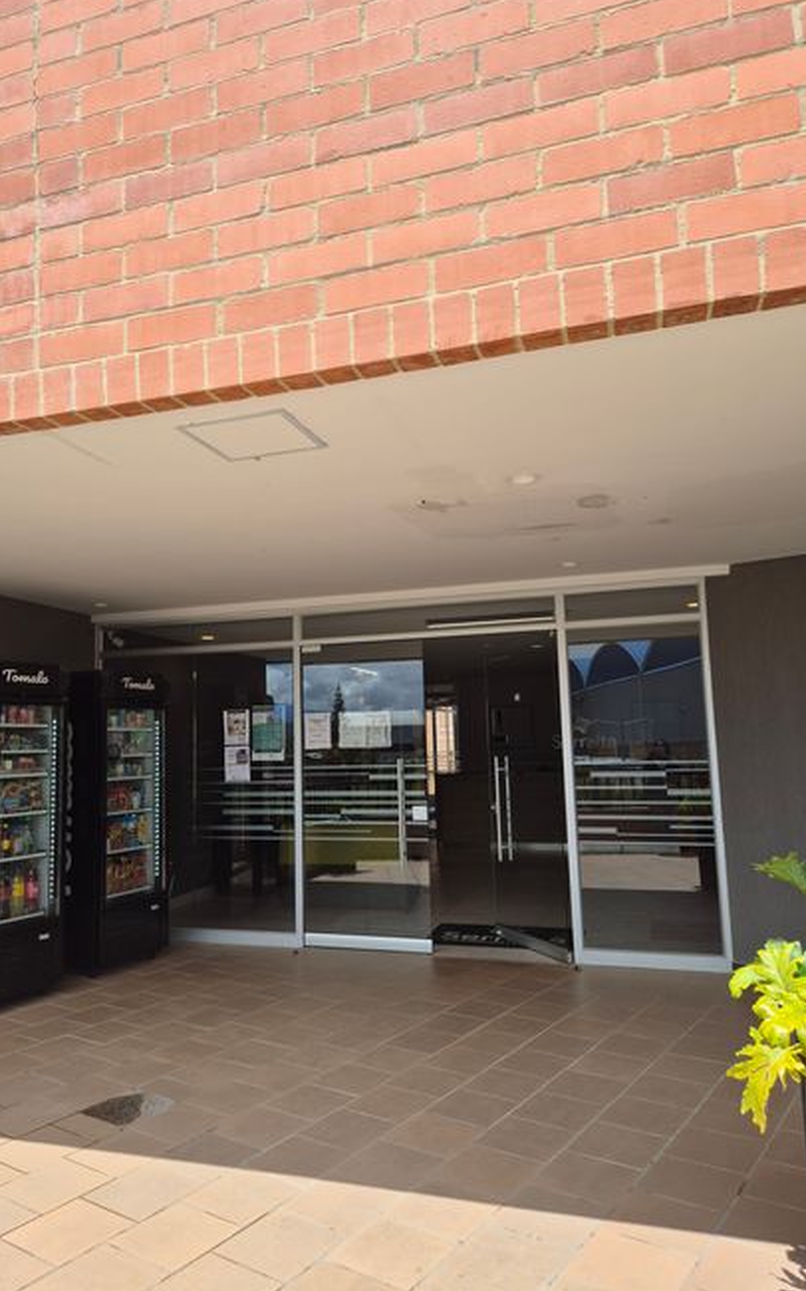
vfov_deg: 72.6
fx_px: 879
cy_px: 635
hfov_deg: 49.0
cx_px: 334
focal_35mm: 25
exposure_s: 1/1360
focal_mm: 5.4
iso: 25
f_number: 1.8
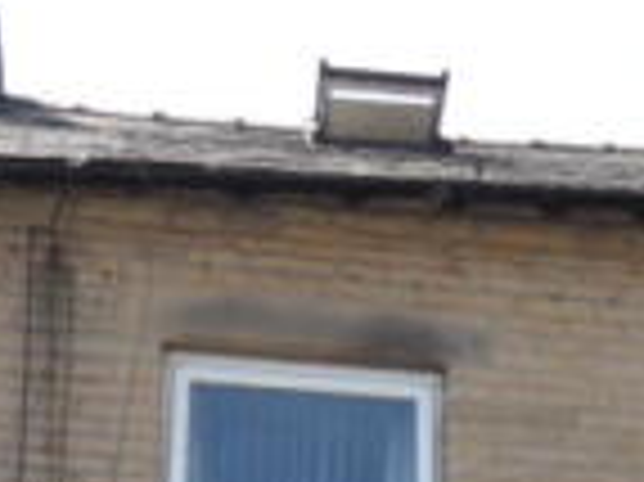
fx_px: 2119
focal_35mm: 114
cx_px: 637
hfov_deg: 16.9
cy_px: 849
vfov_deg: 12.0
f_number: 3.4
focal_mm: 4.6
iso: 80
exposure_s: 1/350
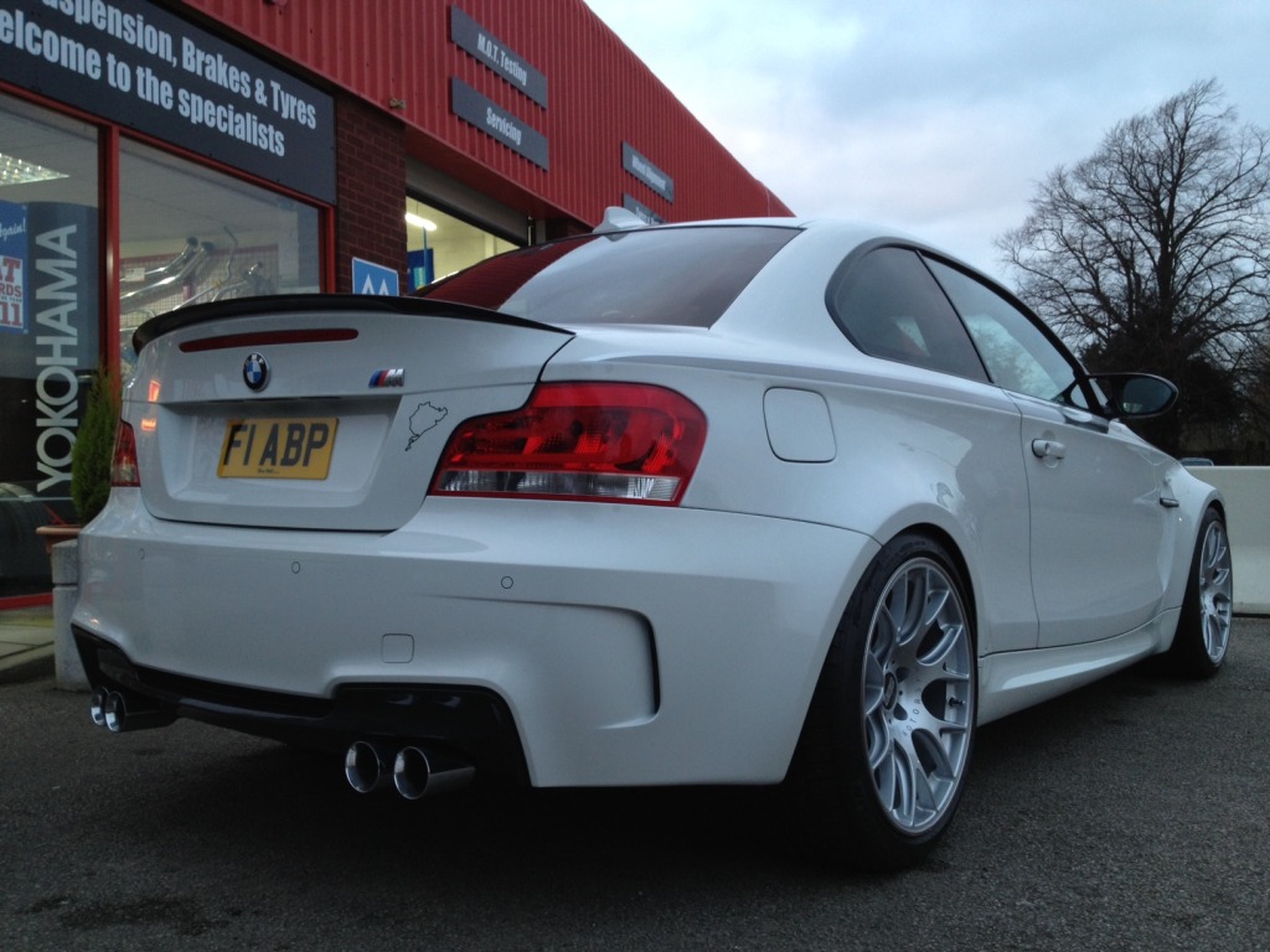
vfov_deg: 40.7
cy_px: 476
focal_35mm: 35
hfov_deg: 52.6
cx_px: 635
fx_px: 1284
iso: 64
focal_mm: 4.3
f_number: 2.4
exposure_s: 1/20
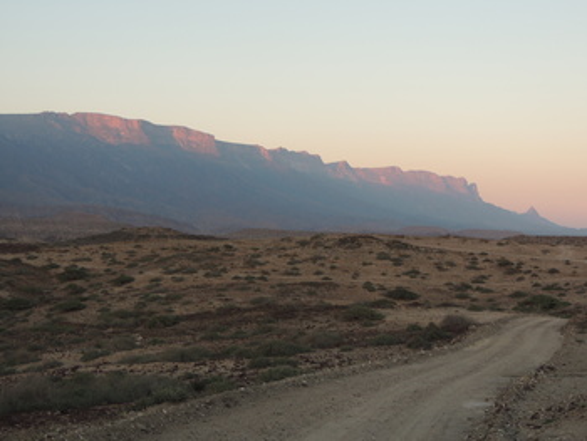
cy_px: 220
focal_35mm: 55
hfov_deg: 34.9
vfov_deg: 26.6
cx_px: 294
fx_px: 933
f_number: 3.7
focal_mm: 9.8
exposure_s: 1/100
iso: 100
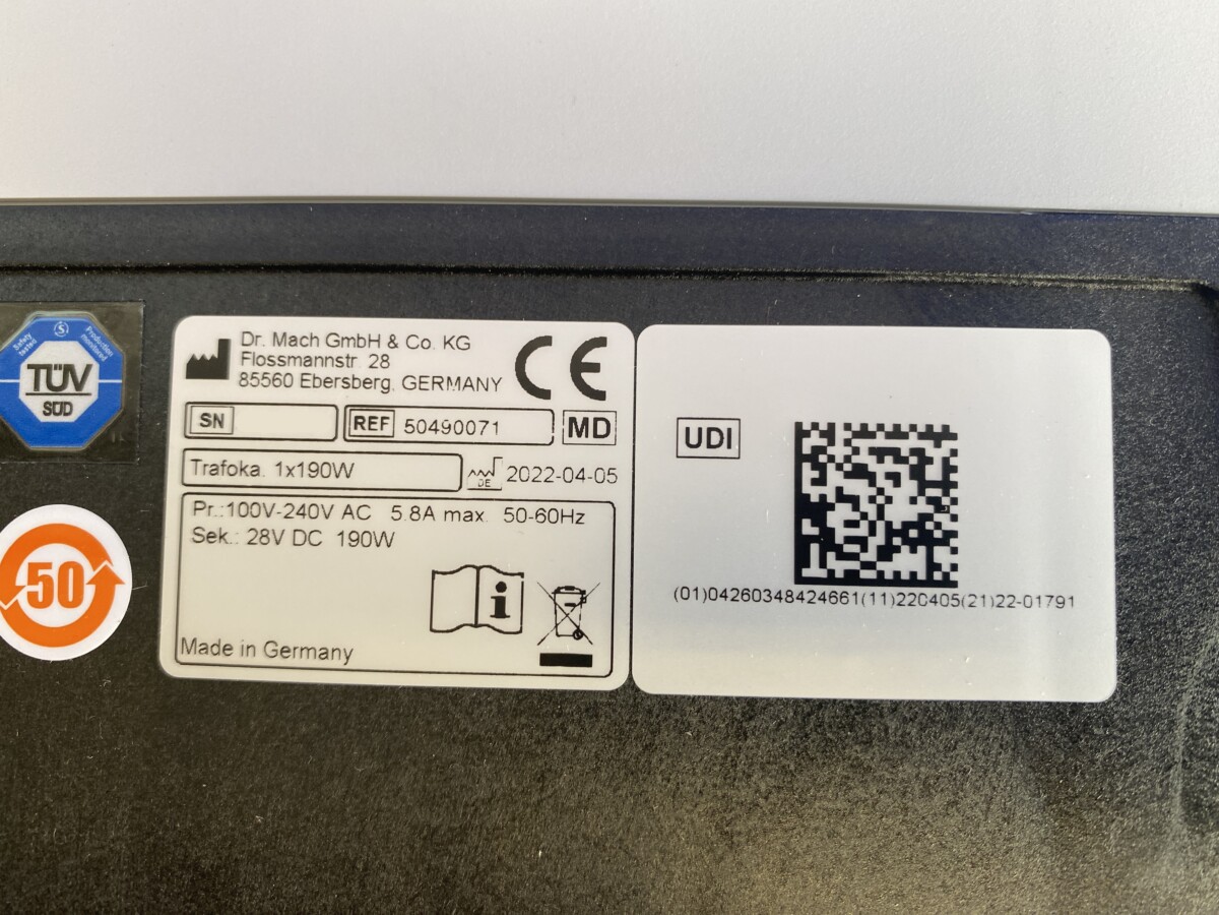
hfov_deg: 69.4
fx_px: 880
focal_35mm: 25
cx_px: 610
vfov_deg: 54.9
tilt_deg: -81.9
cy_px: 458
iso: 64
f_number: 1.8
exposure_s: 1/100
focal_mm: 4.25
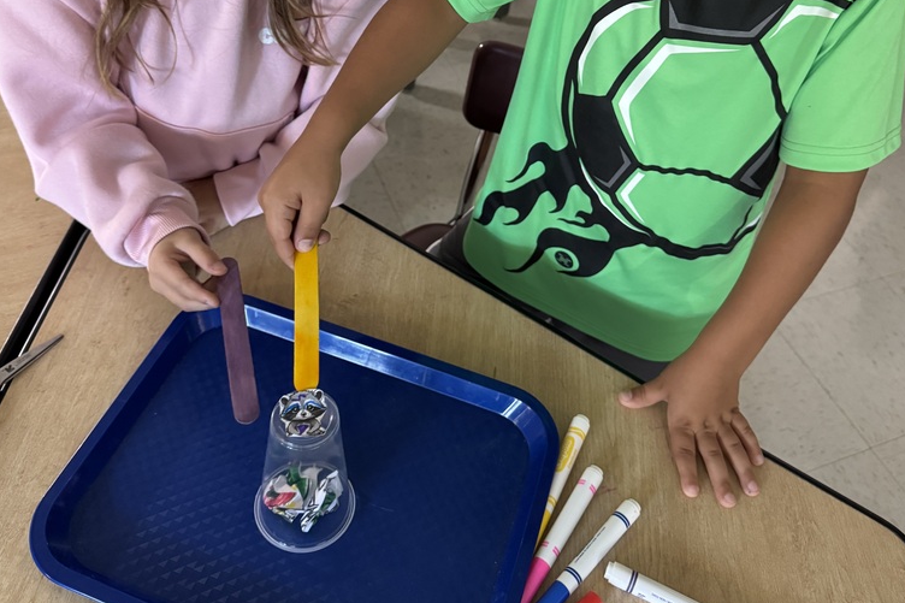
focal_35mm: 34
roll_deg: -8.1
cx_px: 456
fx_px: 854
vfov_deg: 37.6
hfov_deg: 55.8
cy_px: 129
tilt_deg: -39.7
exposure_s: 1/40
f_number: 1.78
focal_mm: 6.76
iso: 640
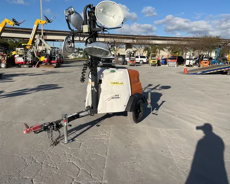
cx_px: 105
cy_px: 90
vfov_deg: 51.5
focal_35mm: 28
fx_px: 191
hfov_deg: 62.1
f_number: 1.6
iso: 50
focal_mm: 5.1
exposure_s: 1/4651
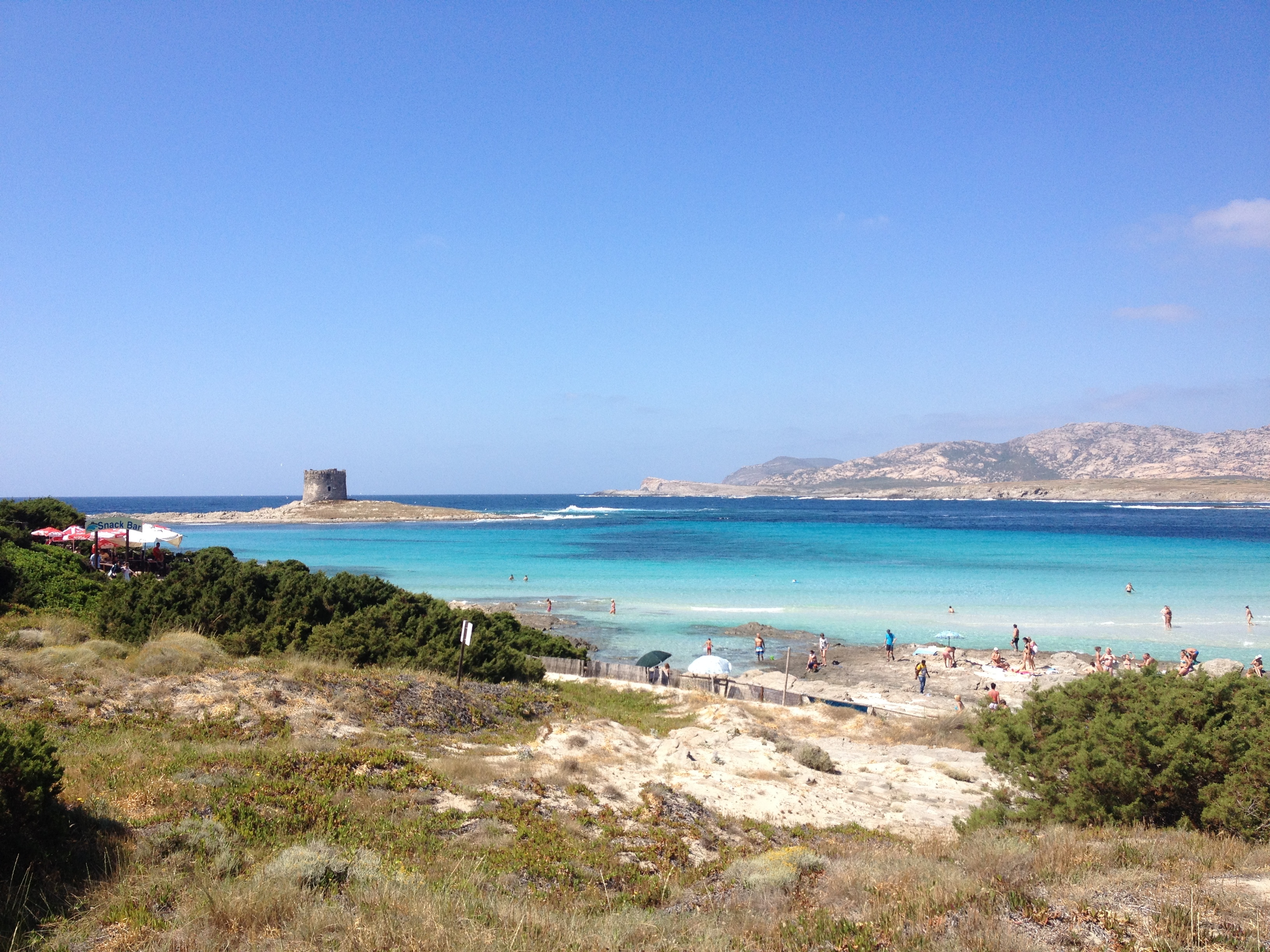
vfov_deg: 40.7
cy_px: 476
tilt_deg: -1.9
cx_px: 635
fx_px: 1284
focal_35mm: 35
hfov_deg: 52.6
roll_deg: +0.5
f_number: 2.4
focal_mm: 4.28
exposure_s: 1/1727
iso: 50
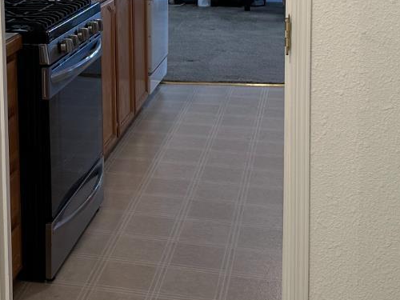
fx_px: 832
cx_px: 76
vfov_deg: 19.8
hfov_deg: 26.5
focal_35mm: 72
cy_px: -6
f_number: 1.78
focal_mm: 6.86
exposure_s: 1/120
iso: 125
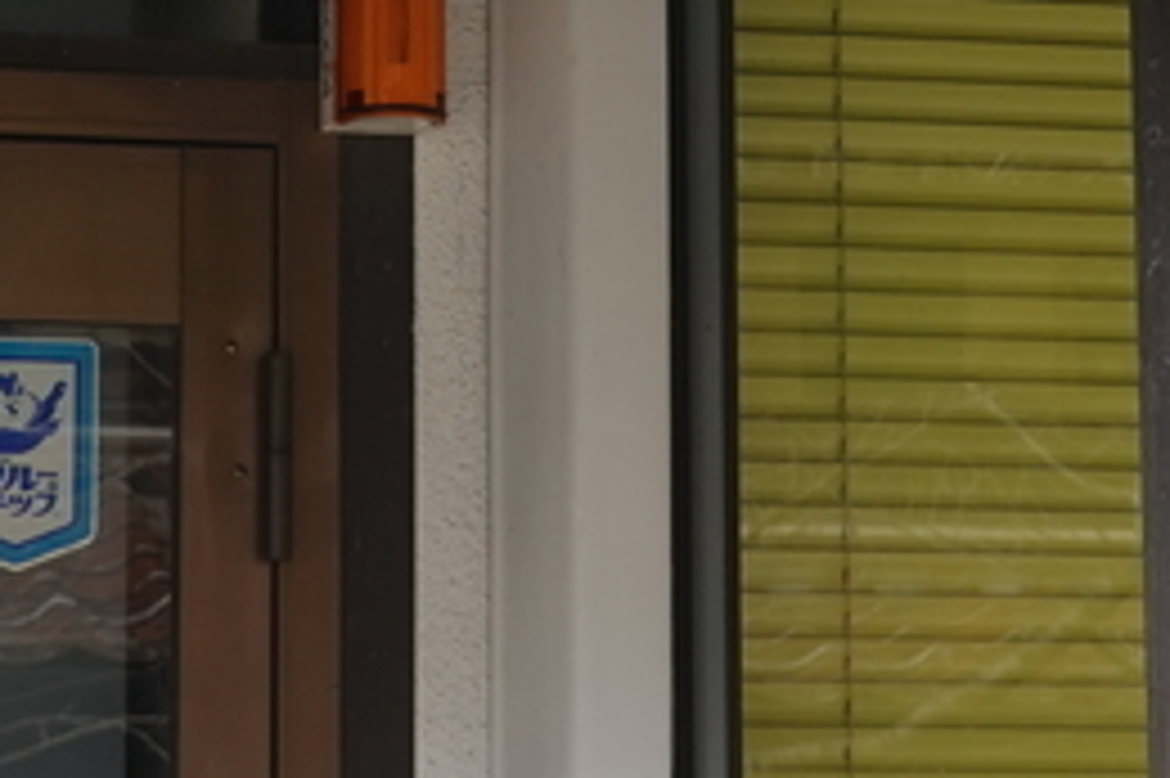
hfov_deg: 10.1
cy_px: -409
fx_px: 6593
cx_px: 698
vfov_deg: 6.7
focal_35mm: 203
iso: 125
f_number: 4
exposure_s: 1/125
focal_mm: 16.21
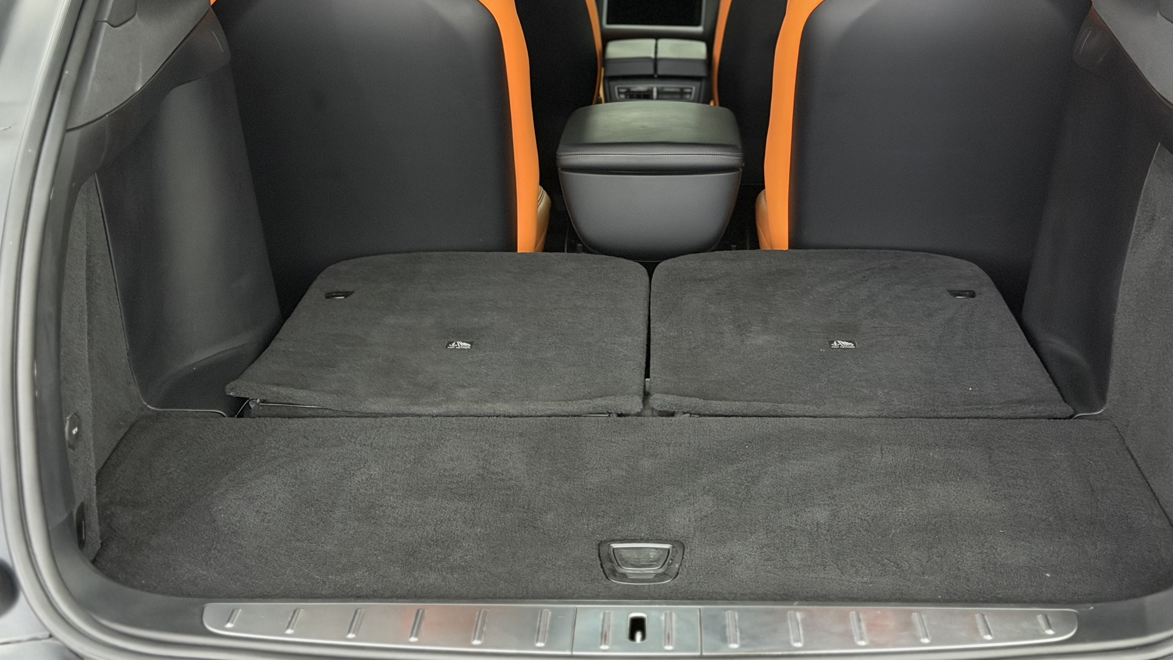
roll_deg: +0.3
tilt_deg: -15.8
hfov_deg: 34.9
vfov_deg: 20.0
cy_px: 208
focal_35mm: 60
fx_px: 1866
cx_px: 633
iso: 640
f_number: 1.78
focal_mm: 6.76
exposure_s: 1/25
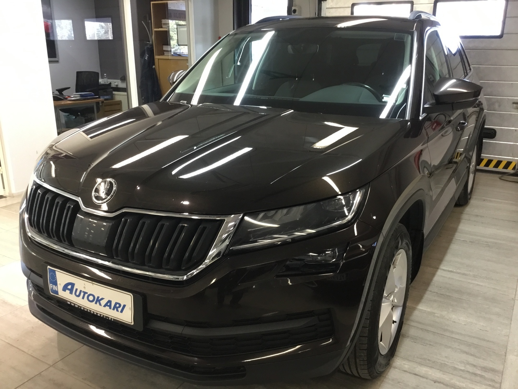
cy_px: 194
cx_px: 259
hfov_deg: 58.4
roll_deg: +0.6
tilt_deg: -17.3
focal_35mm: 31
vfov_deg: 45.4
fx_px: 464
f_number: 2.4
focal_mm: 3.3
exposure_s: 1/33
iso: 160
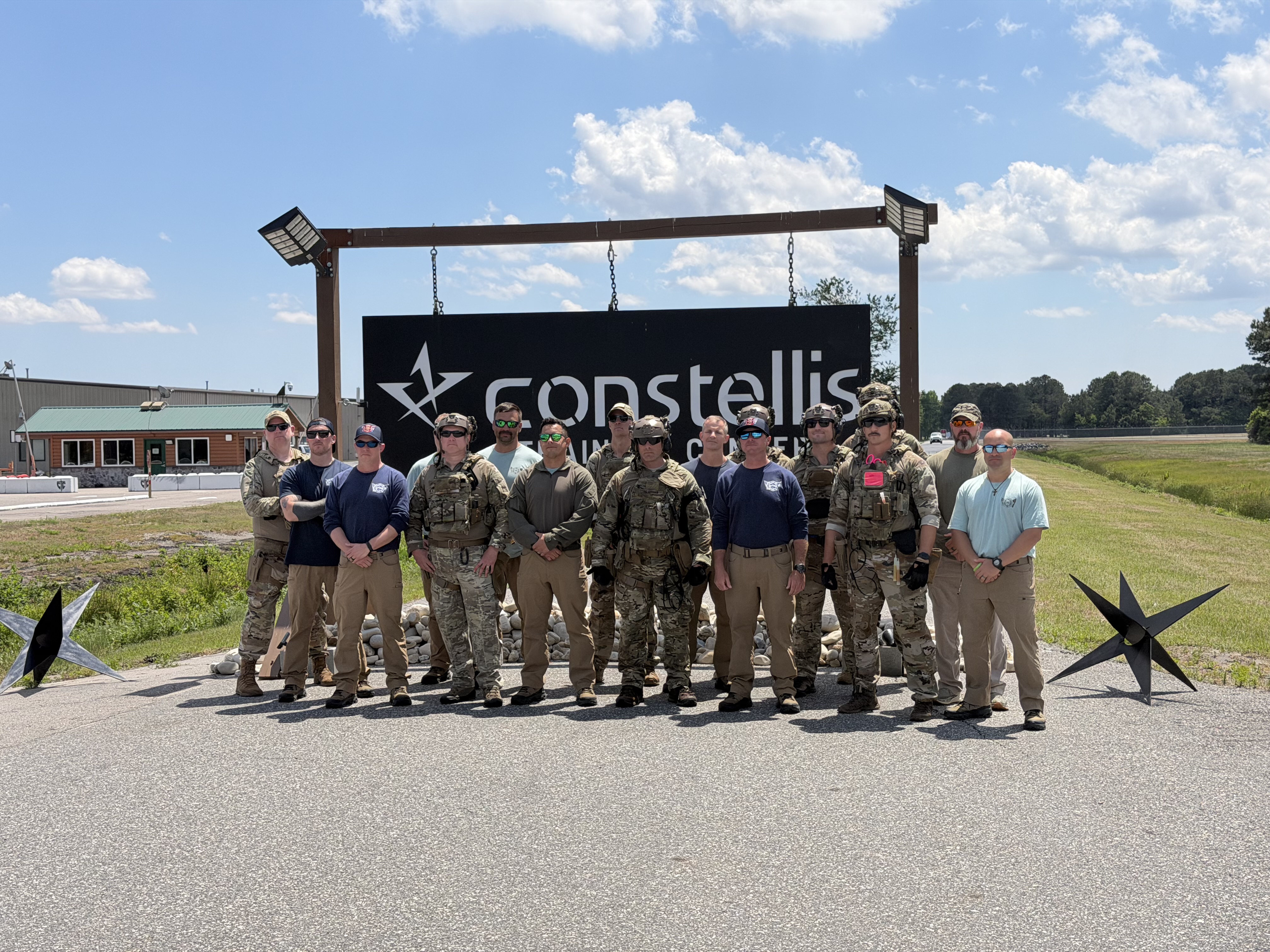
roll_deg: +0.5
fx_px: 1761
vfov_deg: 30.3
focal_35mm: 48
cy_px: 476
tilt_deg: -2.6
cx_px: 635
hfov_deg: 39.7
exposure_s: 1/4878
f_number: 1.78
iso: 64
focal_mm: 6.76
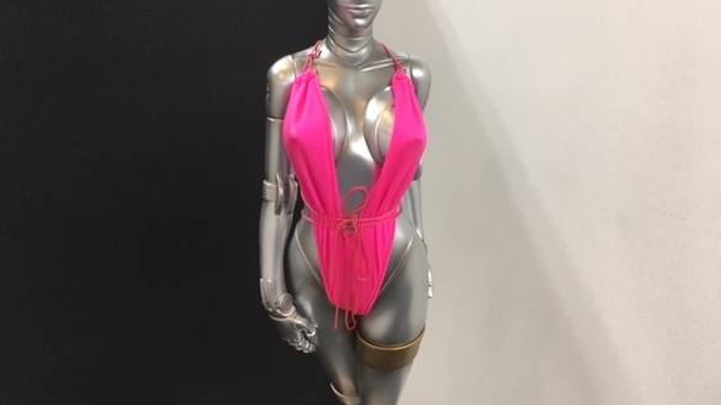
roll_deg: +0.3
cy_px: 153
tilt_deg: -20.5
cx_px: 359
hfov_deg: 61.0
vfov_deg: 36.5
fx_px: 612
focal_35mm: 32
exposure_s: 1/30
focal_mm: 4.15
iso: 40
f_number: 2.2
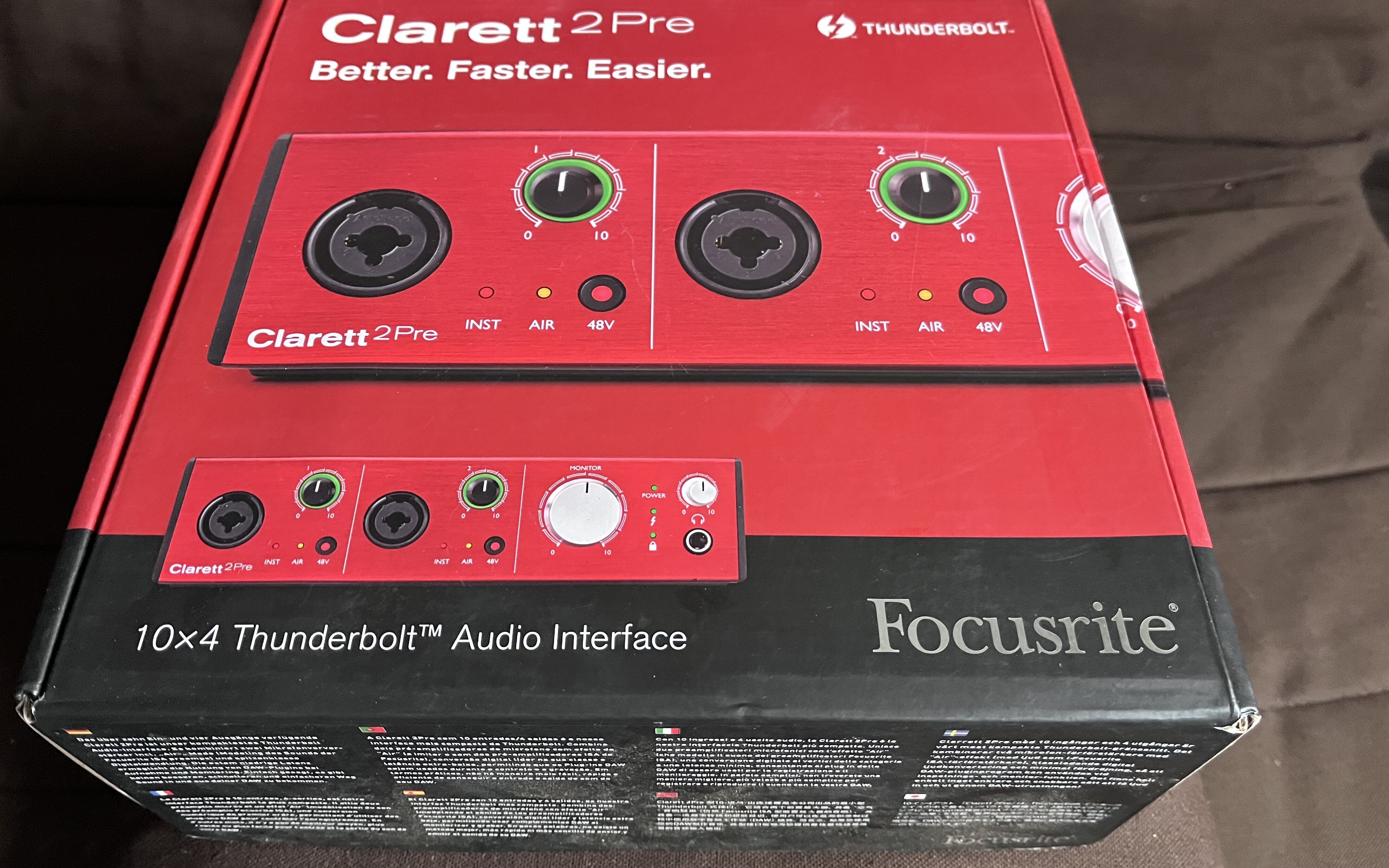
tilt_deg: -56.7
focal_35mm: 28
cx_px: 693
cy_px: 390
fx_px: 1060
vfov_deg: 44.5
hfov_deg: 66.5
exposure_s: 1/40
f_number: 1.6
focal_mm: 5.1
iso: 640
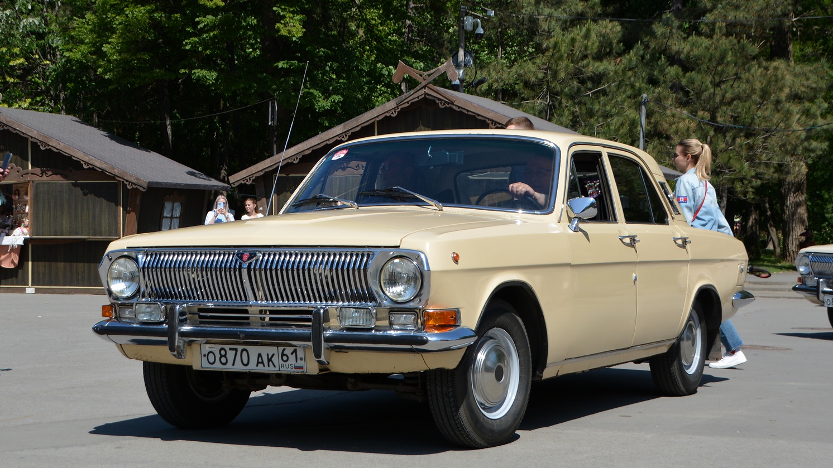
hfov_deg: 34.9
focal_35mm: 60
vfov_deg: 20.0
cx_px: 418
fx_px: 1325
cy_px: 208
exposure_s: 1/1600
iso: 400
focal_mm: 38
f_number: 6.3
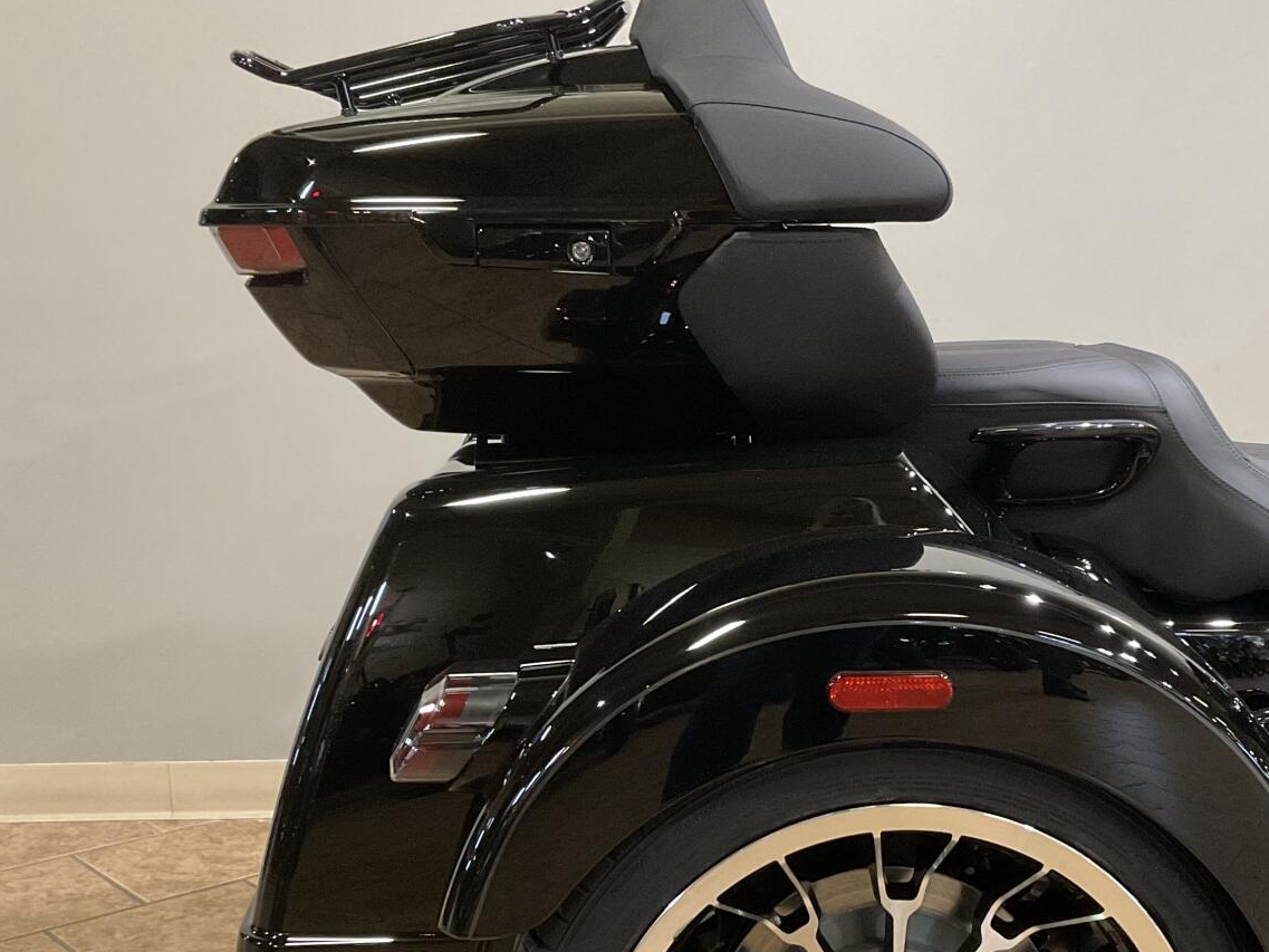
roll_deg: -0.2
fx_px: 1870
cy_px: 664
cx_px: 827
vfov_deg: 28.3
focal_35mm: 51
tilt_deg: -14.7
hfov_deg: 37.2
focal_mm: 3
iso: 160
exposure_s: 1/60
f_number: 1.8
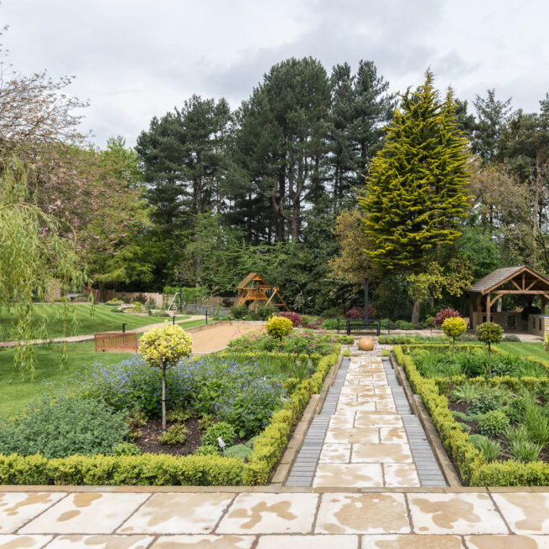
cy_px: 283
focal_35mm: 27
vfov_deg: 59.1
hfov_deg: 57.8
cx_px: 363
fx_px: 484
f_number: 9
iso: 100
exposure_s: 1/100
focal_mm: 20
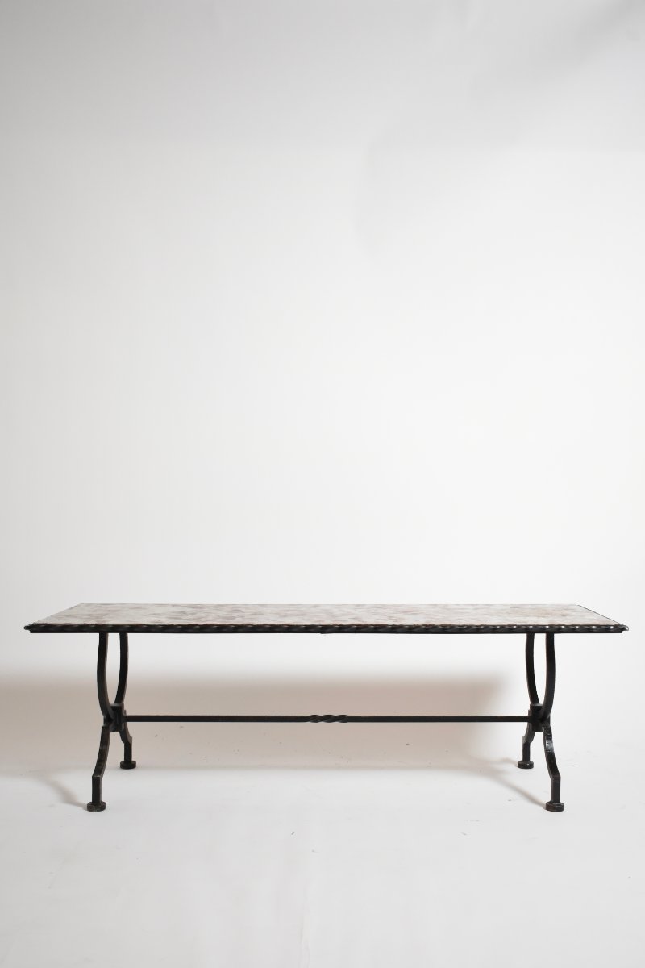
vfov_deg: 55.1
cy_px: 484
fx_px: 927
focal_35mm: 34
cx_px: 322
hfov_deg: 38.4
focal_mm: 23
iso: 800
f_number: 3.8
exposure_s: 1/13
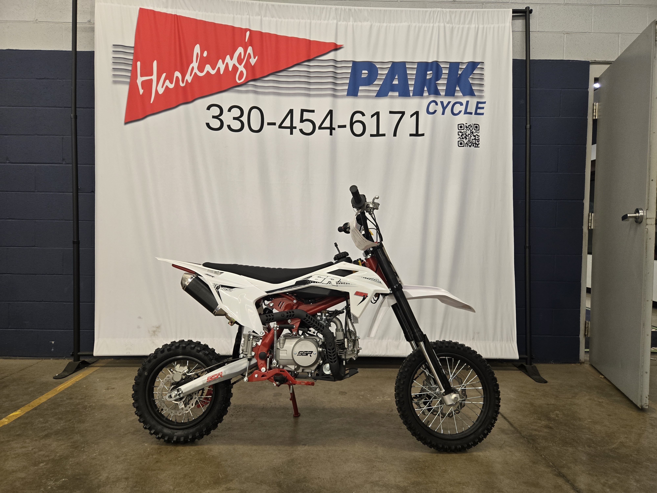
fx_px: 437
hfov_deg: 73.9
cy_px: 246
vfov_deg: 58.9
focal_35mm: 23
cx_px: 328
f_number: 1.8
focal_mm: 5.4
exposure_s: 1/120
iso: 200
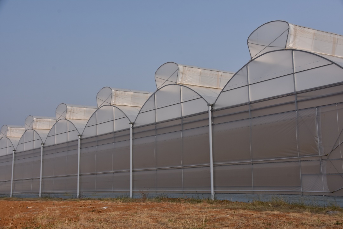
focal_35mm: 48
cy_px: 114
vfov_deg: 28.1
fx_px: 457
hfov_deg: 41.1
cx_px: 172
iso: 160
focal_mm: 32
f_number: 9
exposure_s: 1/500
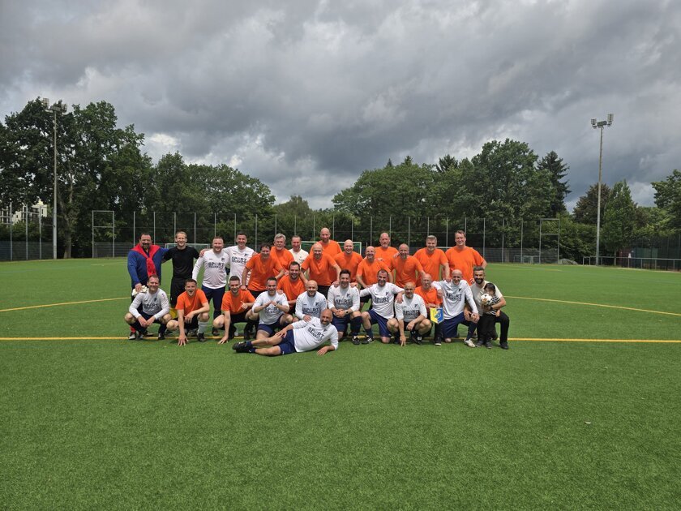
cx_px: 340
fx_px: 452
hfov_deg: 73.9
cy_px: 256
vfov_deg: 58.9
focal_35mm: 23
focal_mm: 6.3
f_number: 1.7
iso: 12
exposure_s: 1/1189
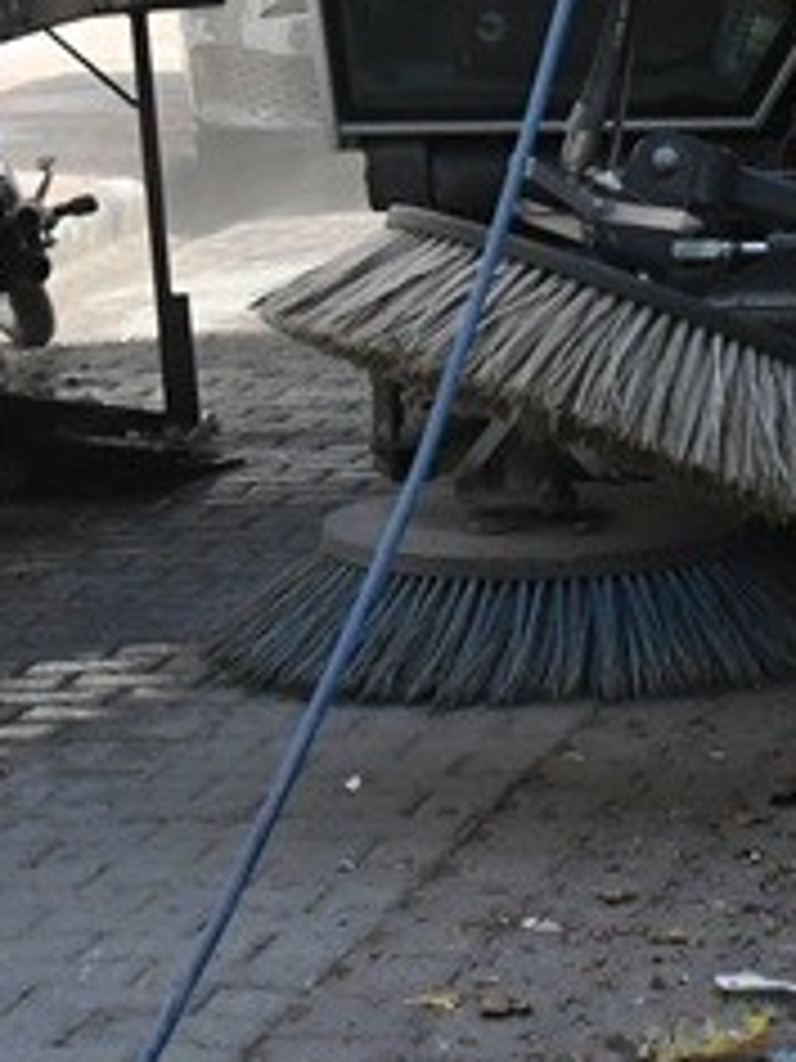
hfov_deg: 7.3
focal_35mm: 204
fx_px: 6255
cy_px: 126
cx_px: 322
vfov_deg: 9.7
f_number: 4.5
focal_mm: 30
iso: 2000
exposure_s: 1/8000
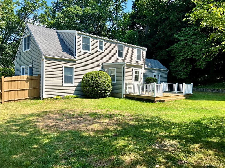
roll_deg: -0.8
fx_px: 169
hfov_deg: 67.3
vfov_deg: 53.1
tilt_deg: -1.4
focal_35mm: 26
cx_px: 112
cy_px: 84
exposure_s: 1/2045
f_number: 1.5
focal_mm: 5.7
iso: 50
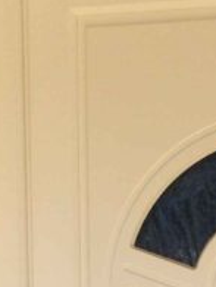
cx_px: 97
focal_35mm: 172
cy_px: 548
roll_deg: +0.9
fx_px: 1431
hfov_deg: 8.6
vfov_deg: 10.7
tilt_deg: -10.0
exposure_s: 1/414
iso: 50
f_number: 2.4
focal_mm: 4.12
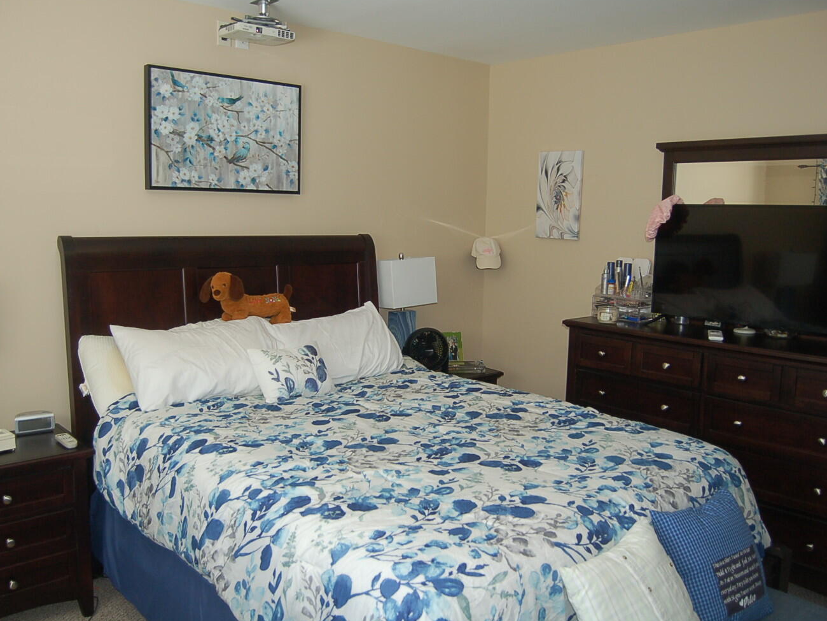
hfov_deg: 60.0
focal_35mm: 30
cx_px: 412
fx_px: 717
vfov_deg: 46.8
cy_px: 304
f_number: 3.5
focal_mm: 18
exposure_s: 1/60
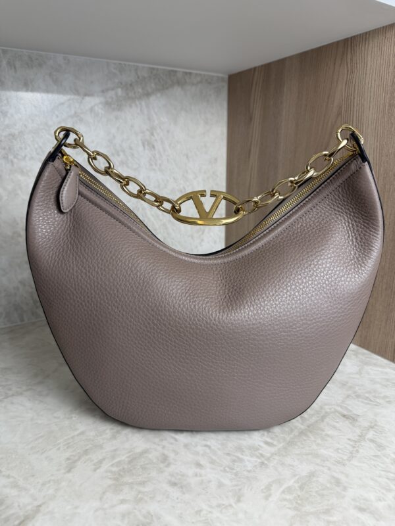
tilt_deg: -15.8
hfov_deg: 56.8
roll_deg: +0.0
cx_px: 198
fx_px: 365
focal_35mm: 24
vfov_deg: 71.6
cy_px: 263
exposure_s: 1/120
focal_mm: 6.76
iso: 80
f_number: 1.78
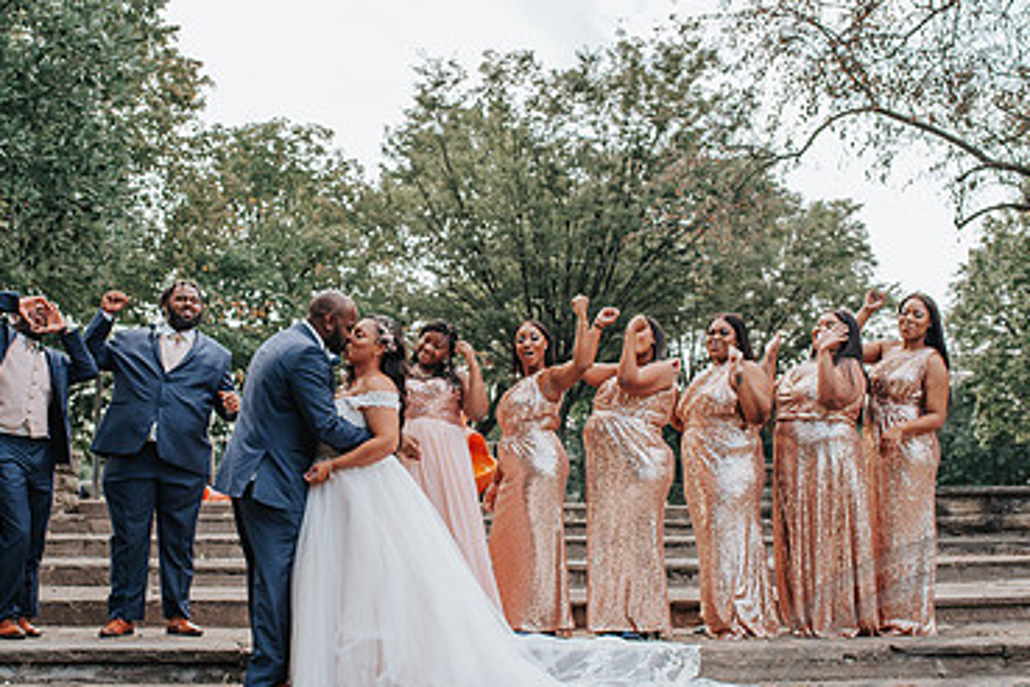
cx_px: 344
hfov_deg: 31.6
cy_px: 403
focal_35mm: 63
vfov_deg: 21.5
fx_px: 1802
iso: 220
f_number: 2.8
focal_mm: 35
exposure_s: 1/640
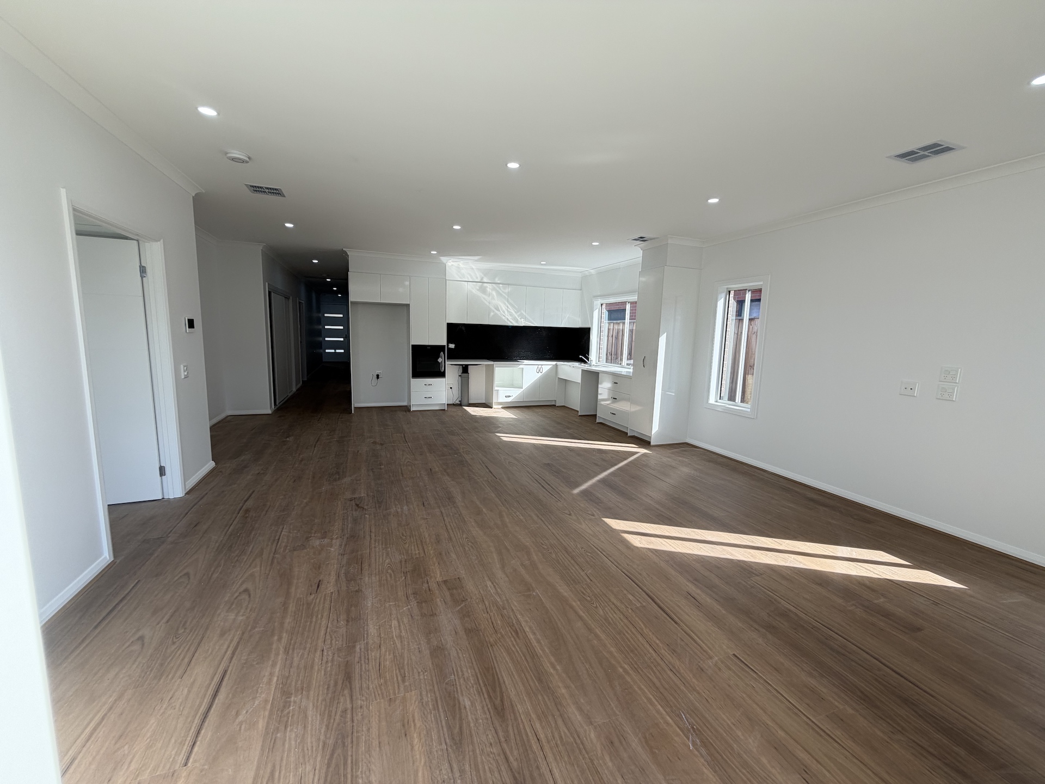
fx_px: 423
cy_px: 392
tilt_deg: -6.9
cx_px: 522
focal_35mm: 14
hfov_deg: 102.1
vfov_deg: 85.7
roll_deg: -1.6
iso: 16
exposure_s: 1/100
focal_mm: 2.22
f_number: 2.2
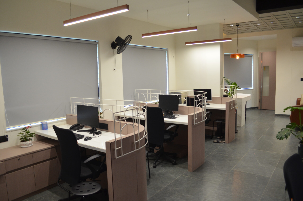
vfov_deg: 47.7
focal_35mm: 27
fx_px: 227
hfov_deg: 67.5
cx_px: 152
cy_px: 100
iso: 560
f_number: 4
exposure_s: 1/60
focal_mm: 18
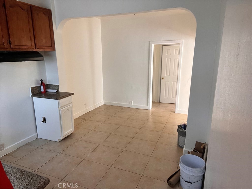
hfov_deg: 73.9
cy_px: 94
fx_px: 167
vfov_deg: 58.9
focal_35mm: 23
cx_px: 126
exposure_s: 1/60
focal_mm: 2.71
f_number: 2.2
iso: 100
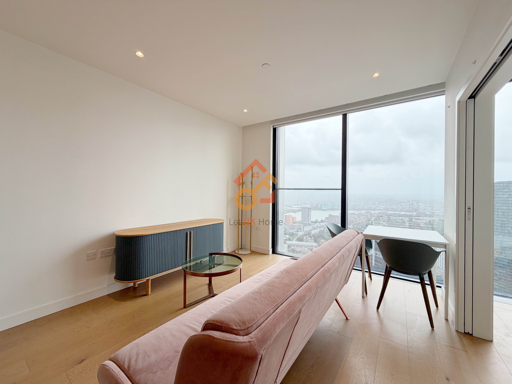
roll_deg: +0.1
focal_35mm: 14
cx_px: 256
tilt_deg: +0.5
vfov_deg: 85.7
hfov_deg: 102.1
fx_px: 207
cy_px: 192
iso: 64
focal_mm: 2.22
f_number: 2.2
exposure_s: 1/502
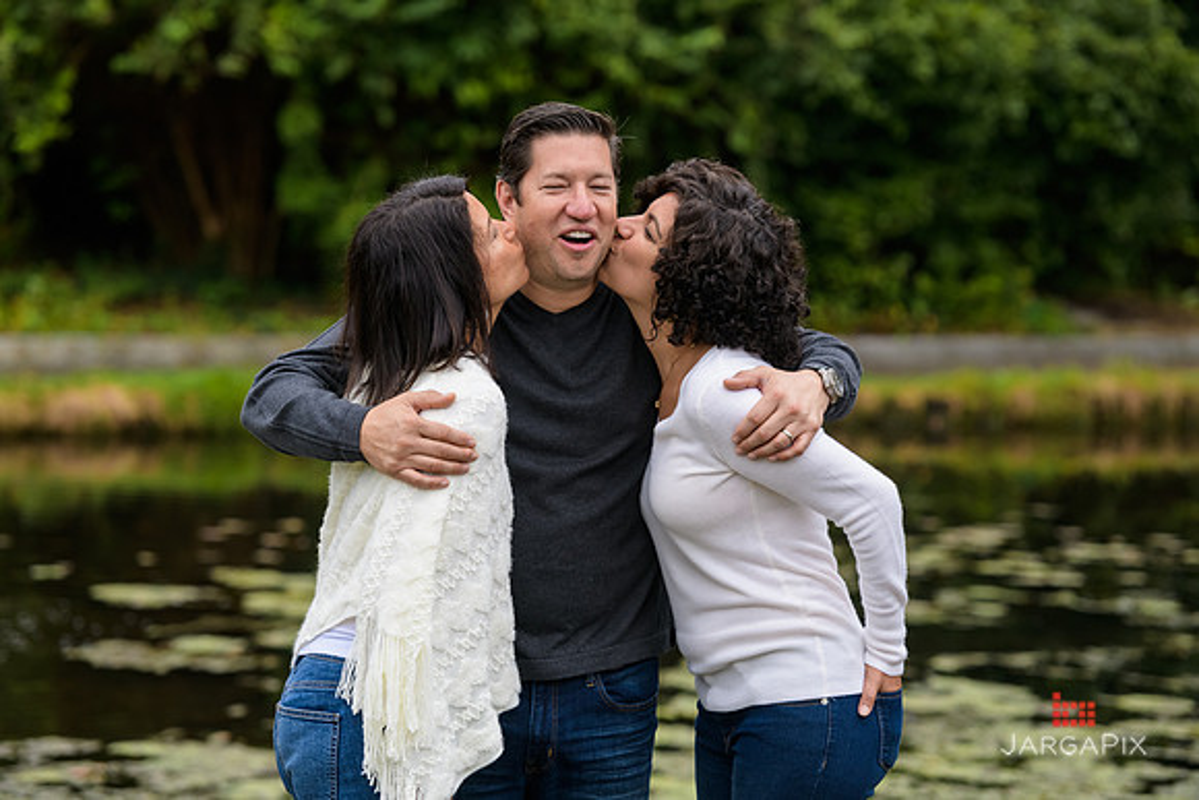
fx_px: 4331
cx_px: 600
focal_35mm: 130
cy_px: 400
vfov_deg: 10.6
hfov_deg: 15.8
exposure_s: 1/400
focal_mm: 130
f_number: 4
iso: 400
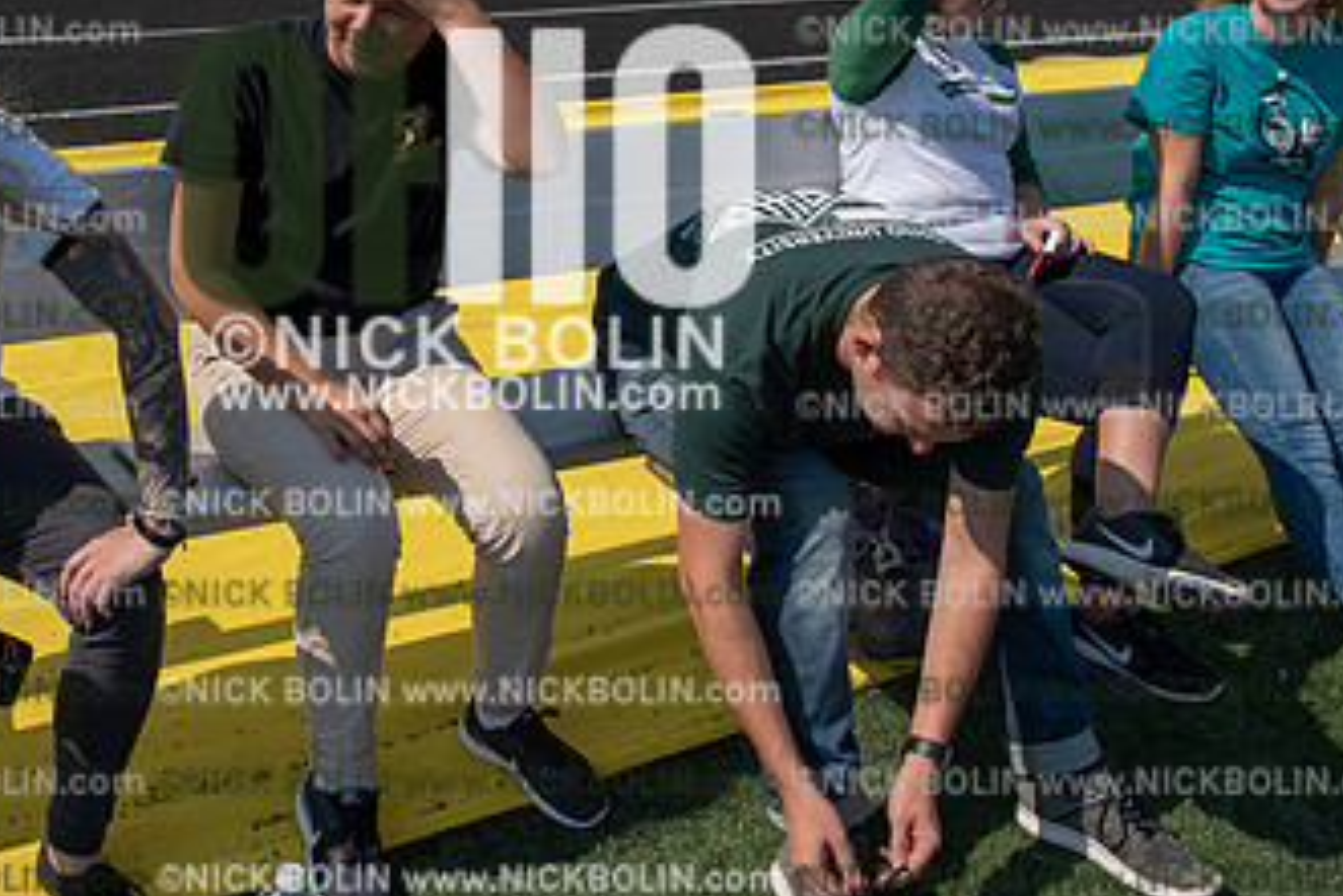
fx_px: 1567
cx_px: 467
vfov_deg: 31.3
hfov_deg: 45.8
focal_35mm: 42
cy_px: 221
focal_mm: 24
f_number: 5.6
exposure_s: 1/1600
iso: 200
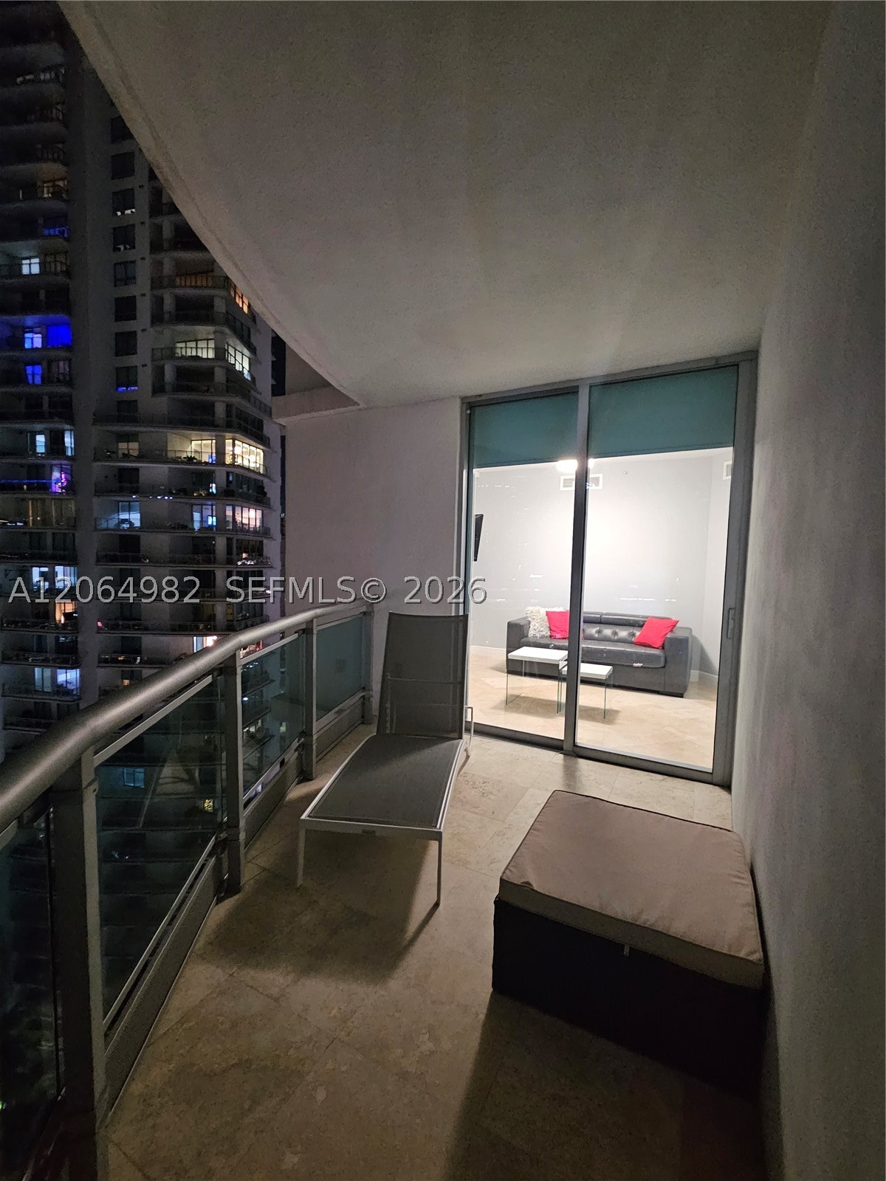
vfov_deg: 106.2
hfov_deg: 89.9
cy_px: 590
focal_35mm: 13
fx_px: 444
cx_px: 443
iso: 1000
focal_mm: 2.2
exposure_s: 1/24
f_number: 2.2
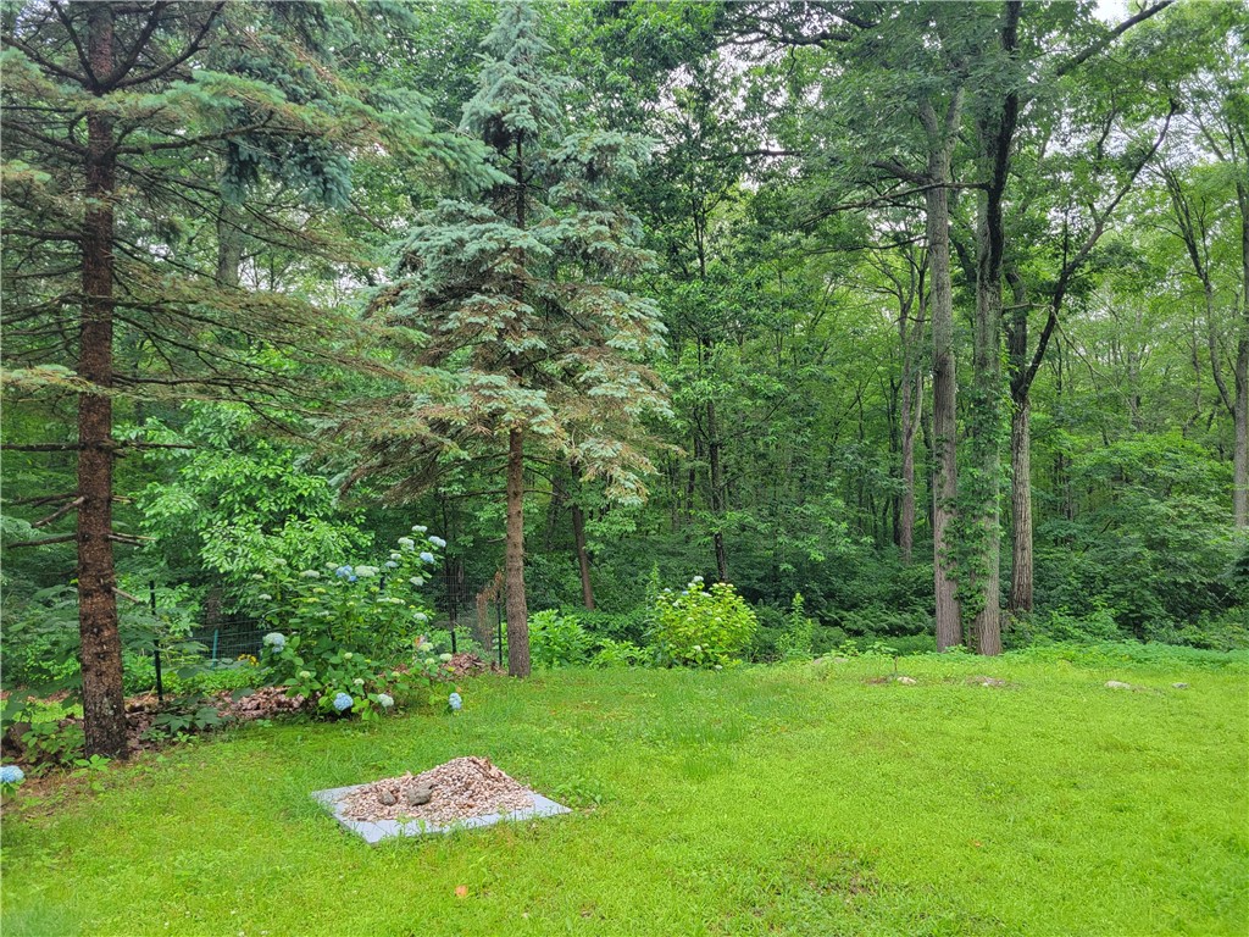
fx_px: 938
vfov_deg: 53.1
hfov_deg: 67.3
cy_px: 468
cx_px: 624
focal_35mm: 26
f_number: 1.8
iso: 40
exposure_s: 1/150
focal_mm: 5.4
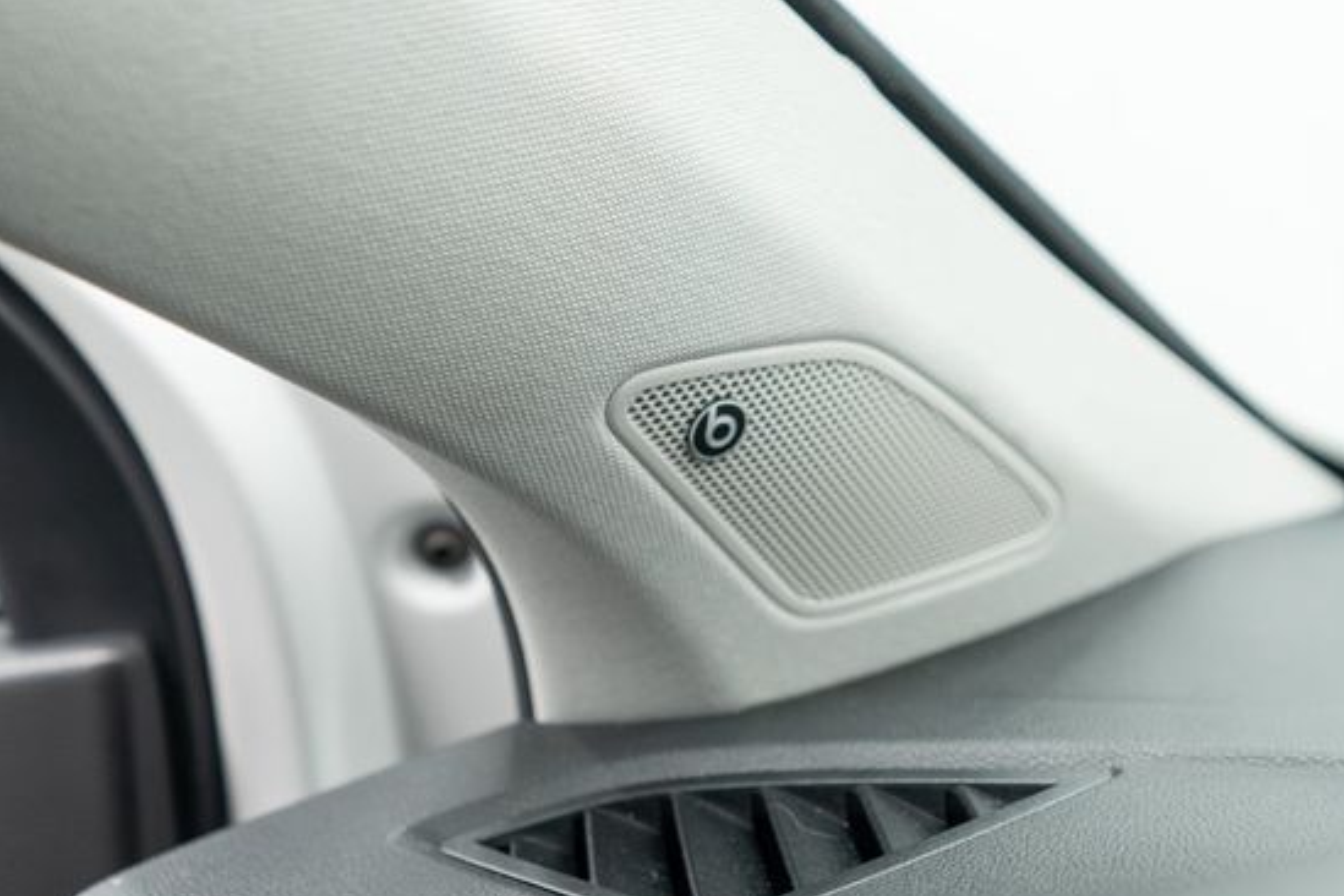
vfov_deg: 27.5
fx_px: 1829
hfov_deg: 40.2
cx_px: 778
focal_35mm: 49
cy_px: 437
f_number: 3.2
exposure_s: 1/40
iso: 800
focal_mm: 28
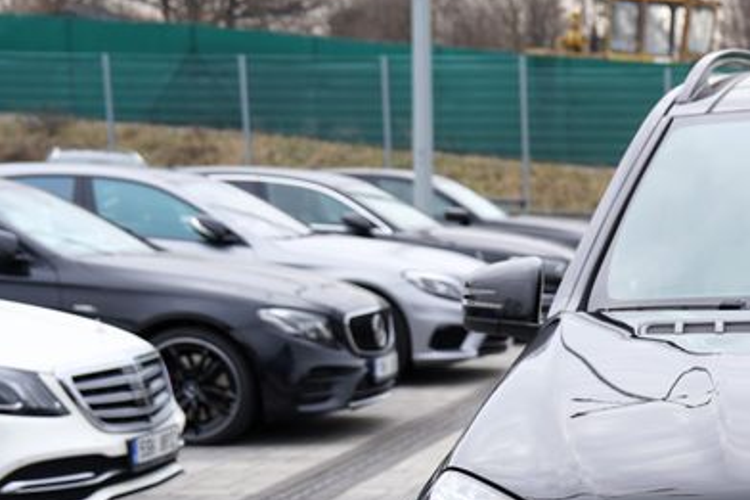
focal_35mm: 102
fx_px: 2124
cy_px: 568
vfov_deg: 13.1
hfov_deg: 18.8
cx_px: 934
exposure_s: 1/60
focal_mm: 39
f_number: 3.5
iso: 100
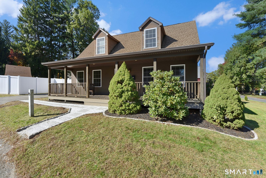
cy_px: 89
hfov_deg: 104.2
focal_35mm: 14
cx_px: 133
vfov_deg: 81.3
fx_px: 103
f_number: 8
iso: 100
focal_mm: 14
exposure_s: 1/200
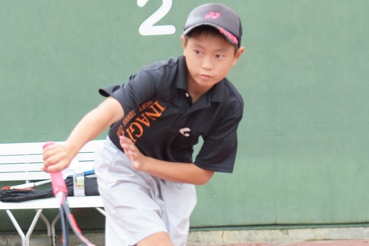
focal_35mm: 185
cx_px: 141
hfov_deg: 11.1
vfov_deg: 7.4
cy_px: 204
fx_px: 1896
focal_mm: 68
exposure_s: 1/1250
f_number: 4.5
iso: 1250
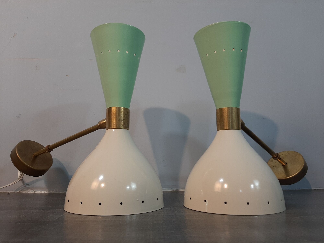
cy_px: 122
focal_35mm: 26
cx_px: 162
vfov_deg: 53.1
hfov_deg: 67.3
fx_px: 243
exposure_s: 1/100
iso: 64
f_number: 1.7
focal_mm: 3.93
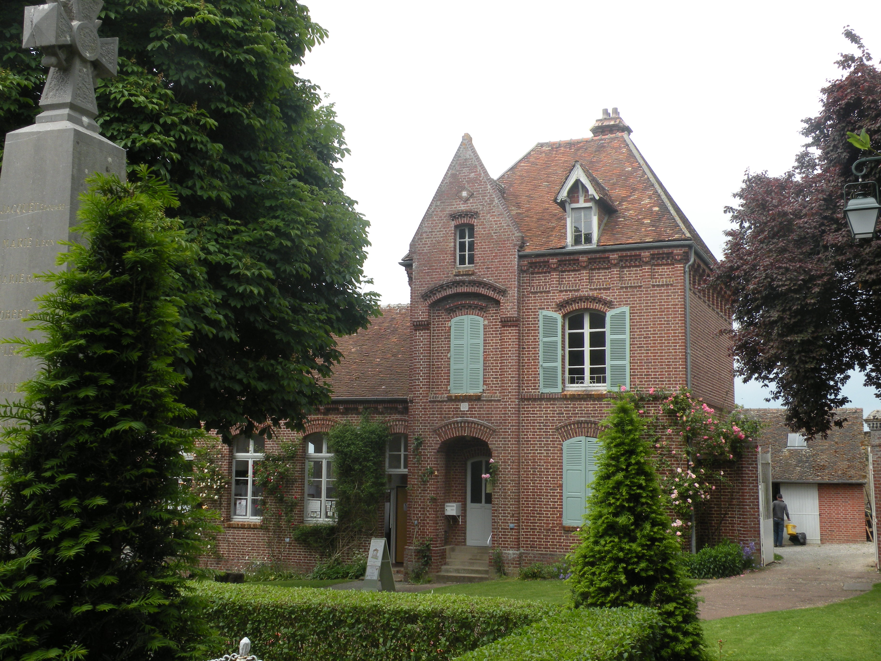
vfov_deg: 34.3
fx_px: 1069
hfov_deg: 44.8
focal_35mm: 42
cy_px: 330
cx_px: 440
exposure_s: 1/194
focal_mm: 7.4
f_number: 5
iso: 64
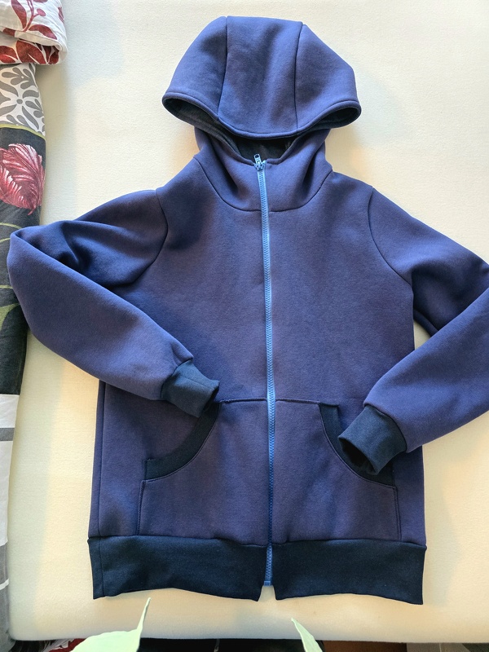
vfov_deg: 73.9
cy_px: 326
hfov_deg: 58.9
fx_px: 433
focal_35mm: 23
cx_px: 244
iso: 1600
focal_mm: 6.3
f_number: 1.7
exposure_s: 1/101
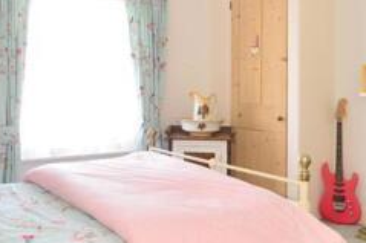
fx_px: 461
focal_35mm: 45
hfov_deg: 43.3
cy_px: 63
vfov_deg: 29.2
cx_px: 194
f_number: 5
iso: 200
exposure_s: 1/10
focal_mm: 11
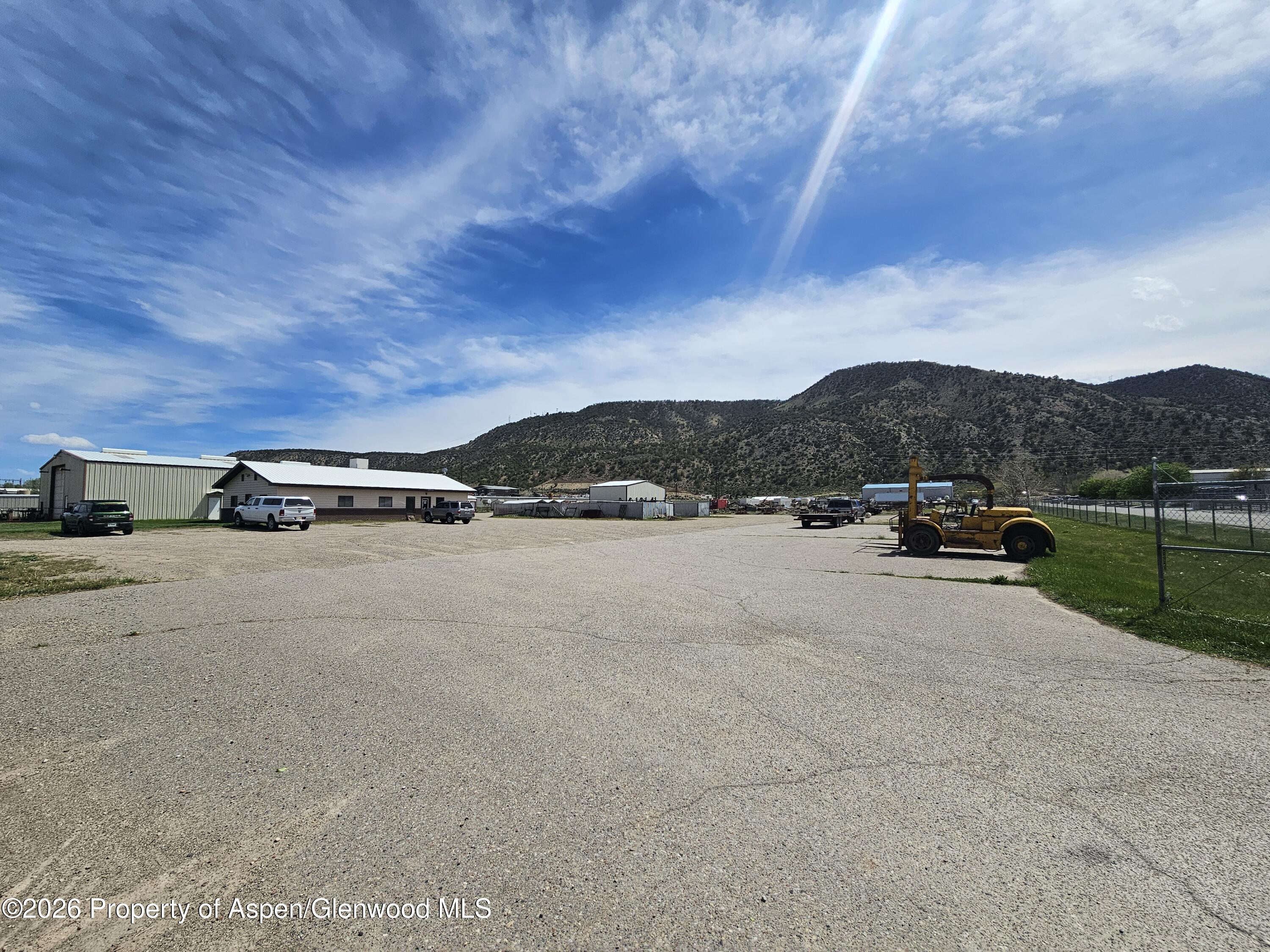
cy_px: 476
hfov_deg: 106.2
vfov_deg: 89.9
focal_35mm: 13
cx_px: 635
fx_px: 477
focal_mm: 2.2
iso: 50
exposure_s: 1/5401
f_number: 2.2
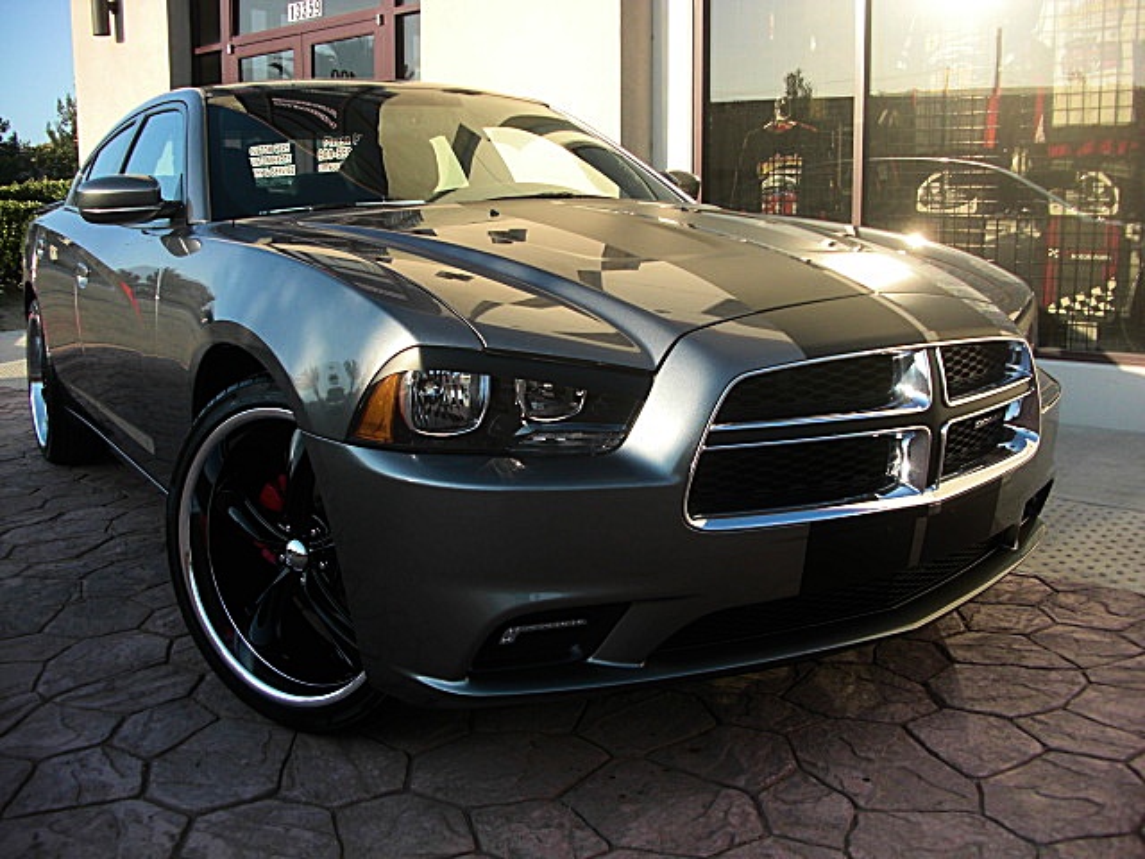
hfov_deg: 51.4
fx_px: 1191
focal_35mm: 36
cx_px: 572
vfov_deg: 39.7
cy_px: 430
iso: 50
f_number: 2.8
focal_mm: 6.3
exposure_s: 1/400
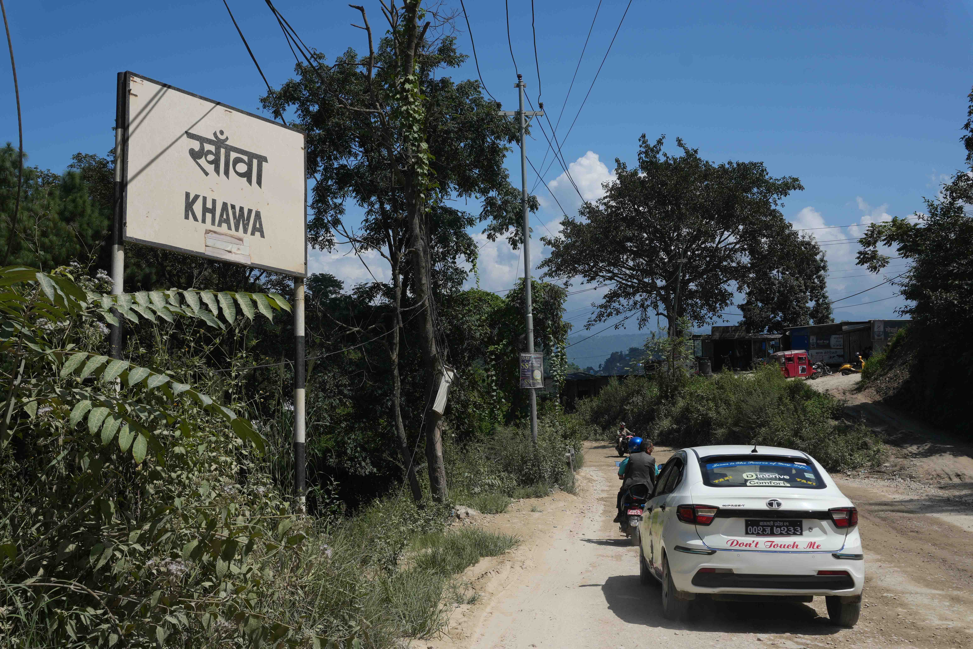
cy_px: 324
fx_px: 1135
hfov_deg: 46.4
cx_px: 486
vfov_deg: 31.9
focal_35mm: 42
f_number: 11
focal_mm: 28
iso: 100
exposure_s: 1/250
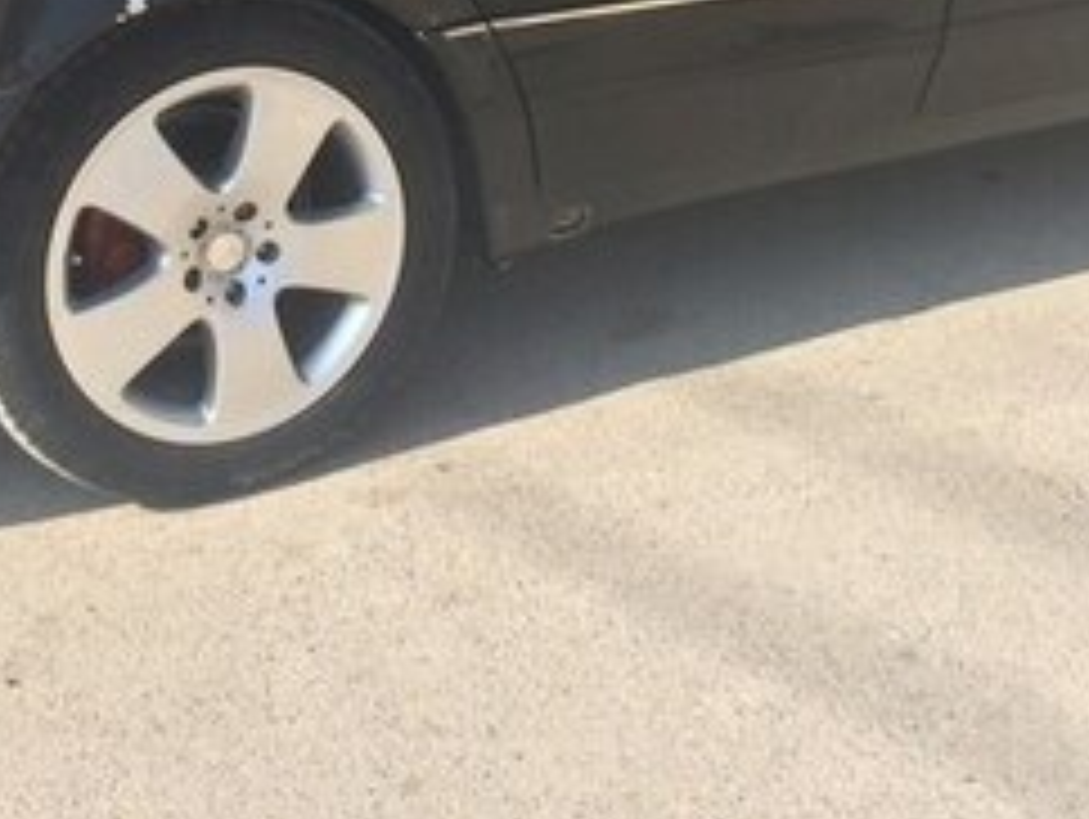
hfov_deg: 24.7
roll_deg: -1.9
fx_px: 2488
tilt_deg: -9.6
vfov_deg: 17.9
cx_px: 522
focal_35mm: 79
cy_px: -142
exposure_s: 1/1080
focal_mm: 4.15
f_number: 2.2
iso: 32
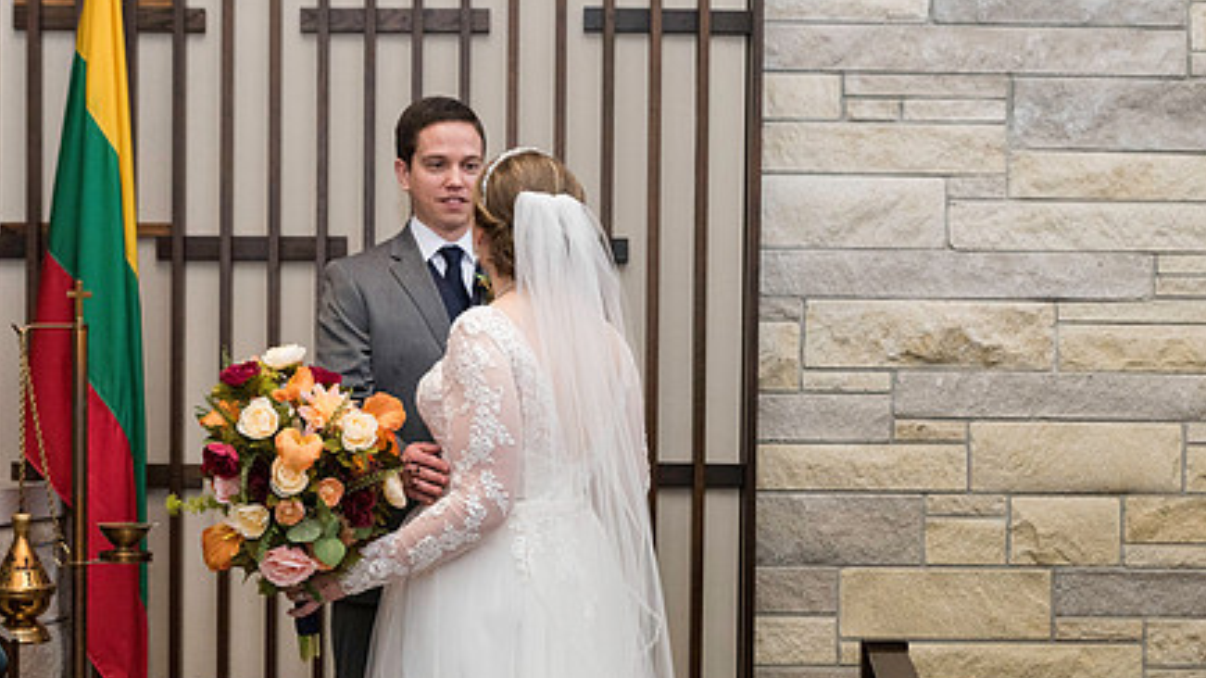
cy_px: 410
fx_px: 1791
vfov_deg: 21.4
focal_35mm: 56
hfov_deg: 37.1
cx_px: 514
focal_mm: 40
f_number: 4.5
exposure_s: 1/160
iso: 1250
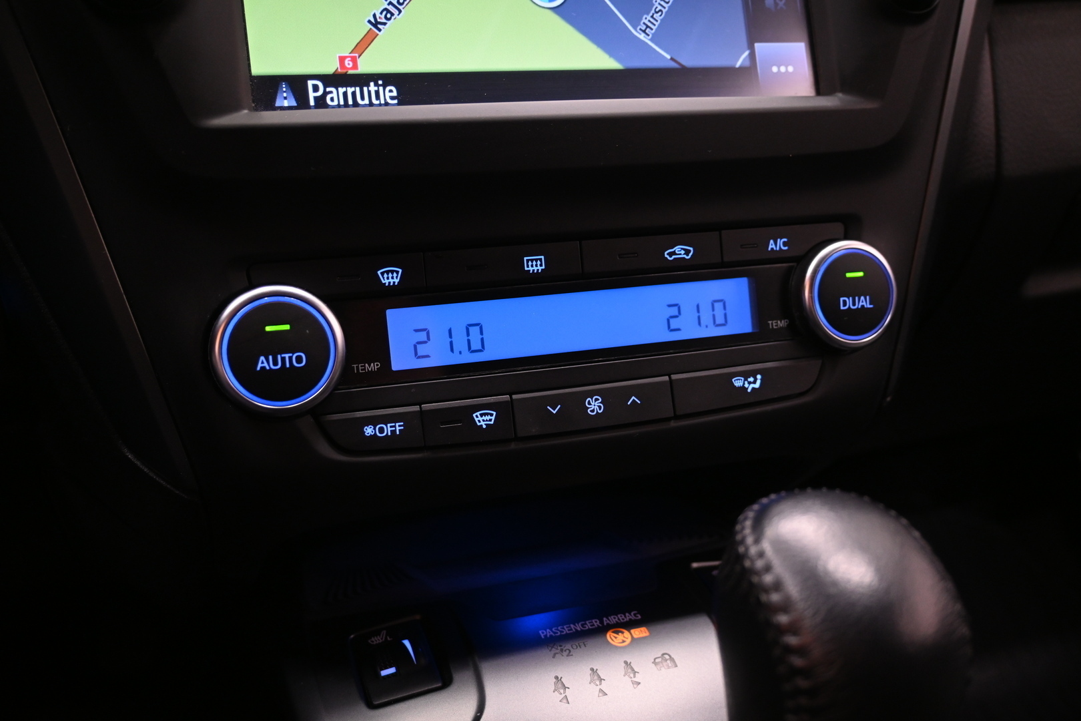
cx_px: 540
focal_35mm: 33
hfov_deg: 57.2
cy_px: 360
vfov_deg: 40.0
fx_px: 991
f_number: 4
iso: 1100
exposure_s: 1/40
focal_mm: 22
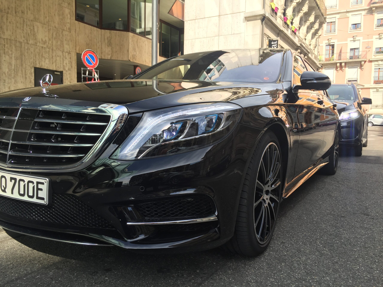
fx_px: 321
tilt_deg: -2.9
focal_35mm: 29
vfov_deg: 48.2
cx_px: 192
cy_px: 144
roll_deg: -1.0
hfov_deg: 61.7
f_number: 2.2
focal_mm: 4.15
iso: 32
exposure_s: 1/694
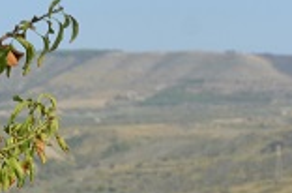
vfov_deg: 6.9
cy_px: 201
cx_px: 502
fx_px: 1593
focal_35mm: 197
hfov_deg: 10.0
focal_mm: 32
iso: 100
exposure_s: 1/250
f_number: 8
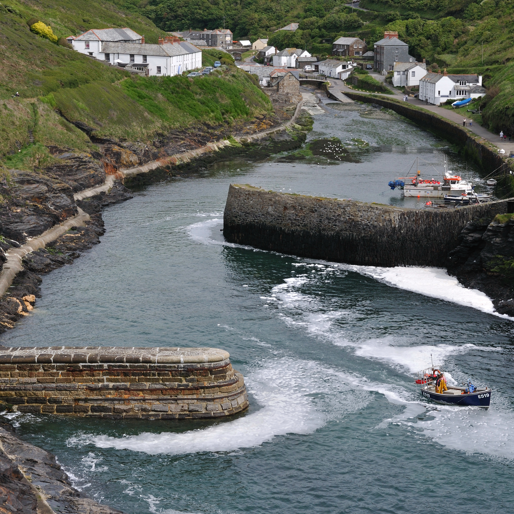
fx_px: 1226
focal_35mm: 73
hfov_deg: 23.7
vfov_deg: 23.7
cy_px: 257
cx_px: 238
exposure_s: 1/500
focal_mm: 38
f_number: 10
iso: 250
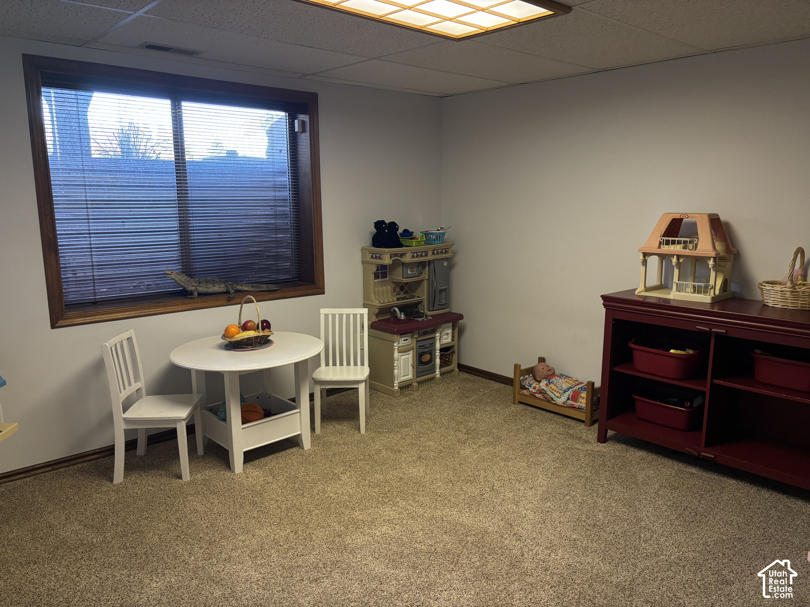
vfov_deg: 53.1
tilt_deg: -10.2
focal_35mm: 26
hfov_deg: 67.3
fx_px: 608
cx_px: 405
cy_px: 304
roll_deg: +0.2
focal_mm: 5.96
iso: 125
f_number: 1.6
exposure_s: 1/60
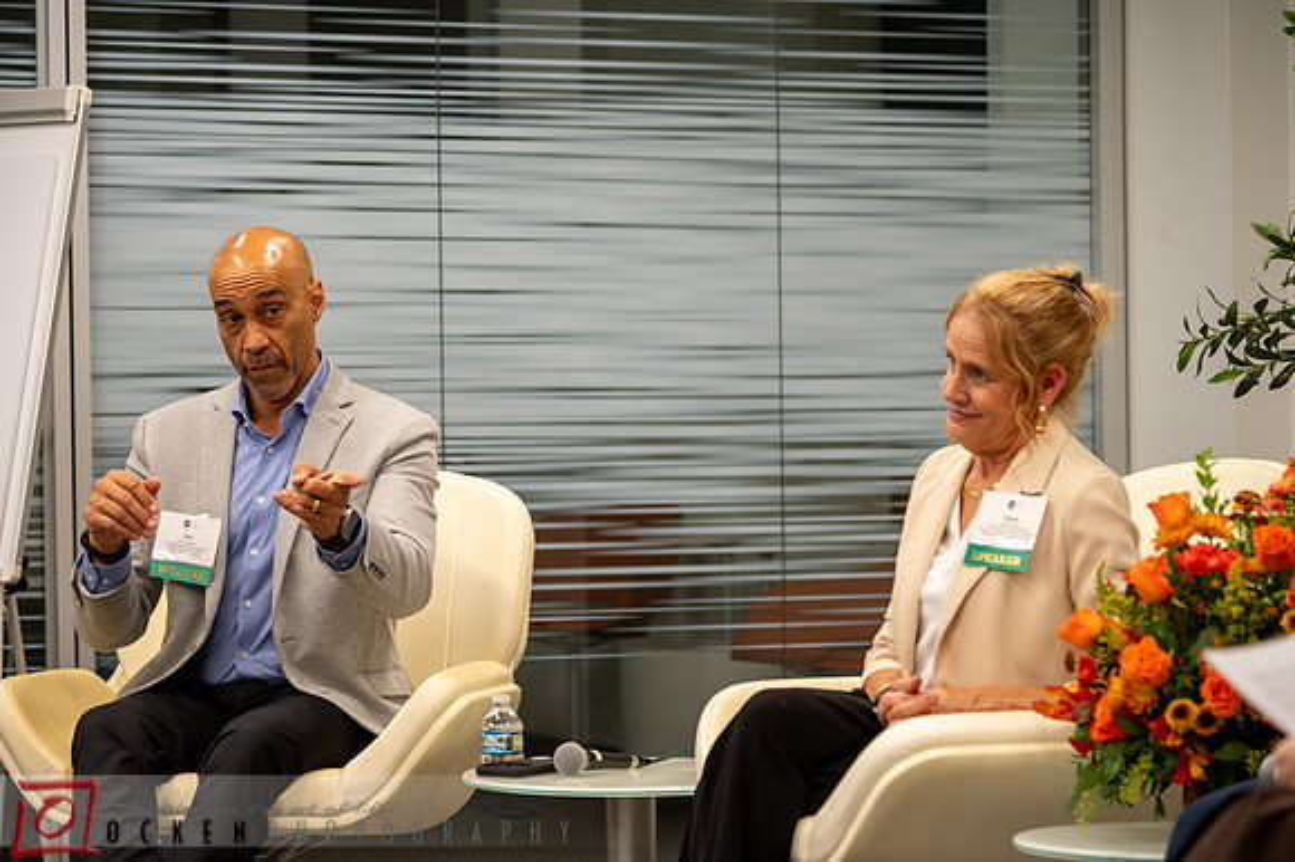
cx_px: 648
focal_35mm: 120
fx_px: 4314
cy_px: 431
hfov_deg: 17.1
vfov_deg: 11.4
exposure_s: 1/100
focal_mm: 120
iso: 1600
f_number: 4
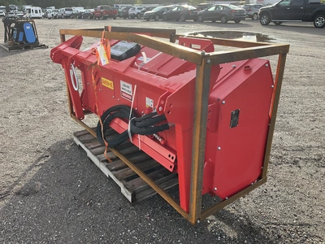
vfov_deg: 48.2
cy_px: 122
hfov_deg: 61.7
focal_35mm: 29
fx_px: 272
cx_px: 162
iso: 25
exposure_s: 1/509
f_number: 1.8
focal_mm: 3
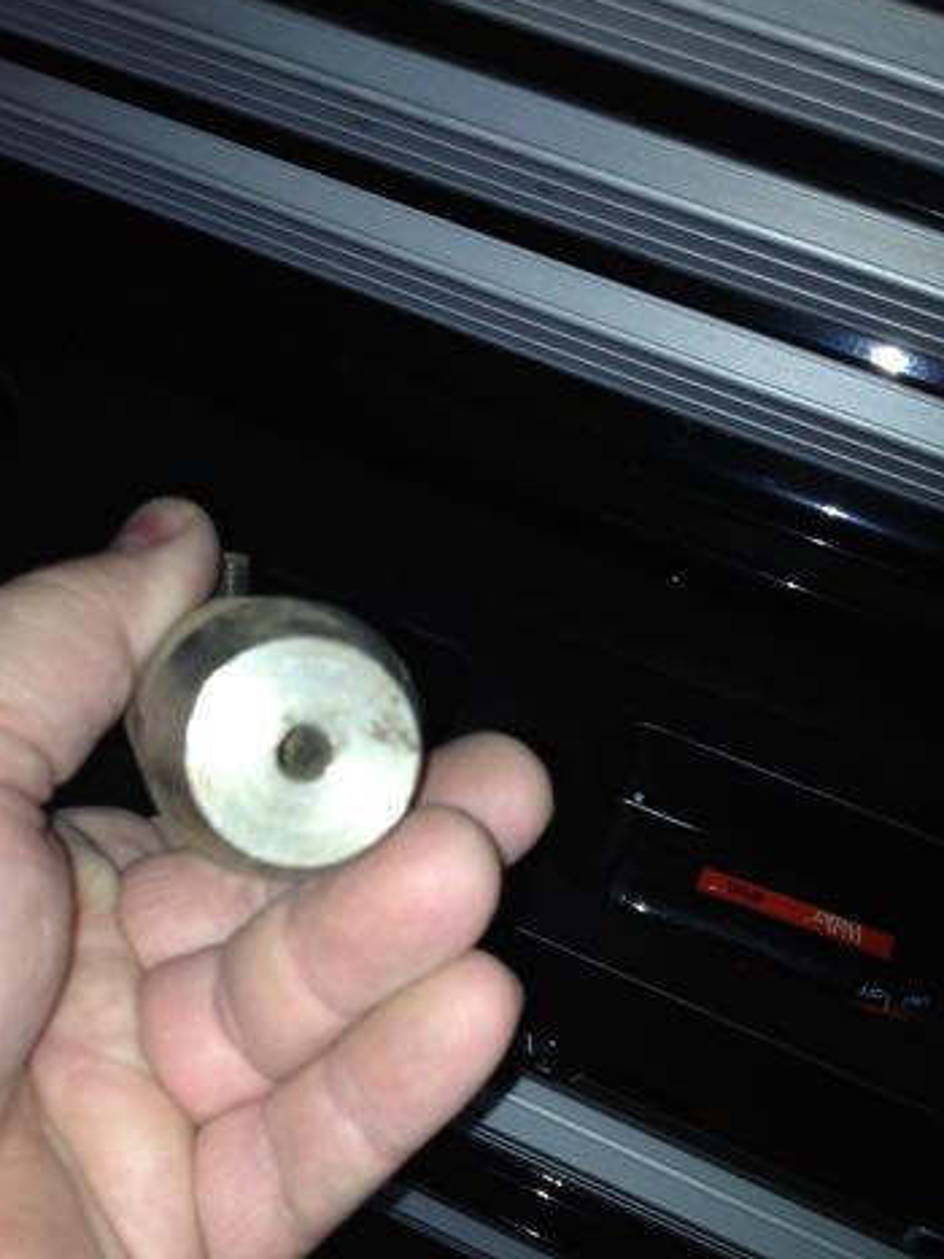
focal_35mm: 48
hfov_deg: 30.2
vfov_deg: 39.5
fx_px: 1746
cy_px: 763
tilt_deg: -60.5
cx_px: 386
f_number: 2.4
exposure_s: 1/33
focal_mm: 4.28
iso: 50
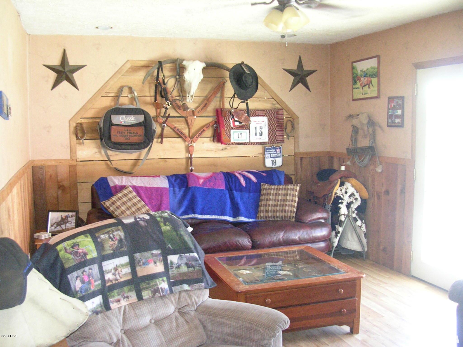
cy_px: 174
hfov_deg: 49.0
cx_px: 232
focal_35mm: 38
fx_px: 508
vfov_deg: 37.7
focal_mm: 5.8
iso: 200
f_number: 2.8
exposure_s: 1/26.1
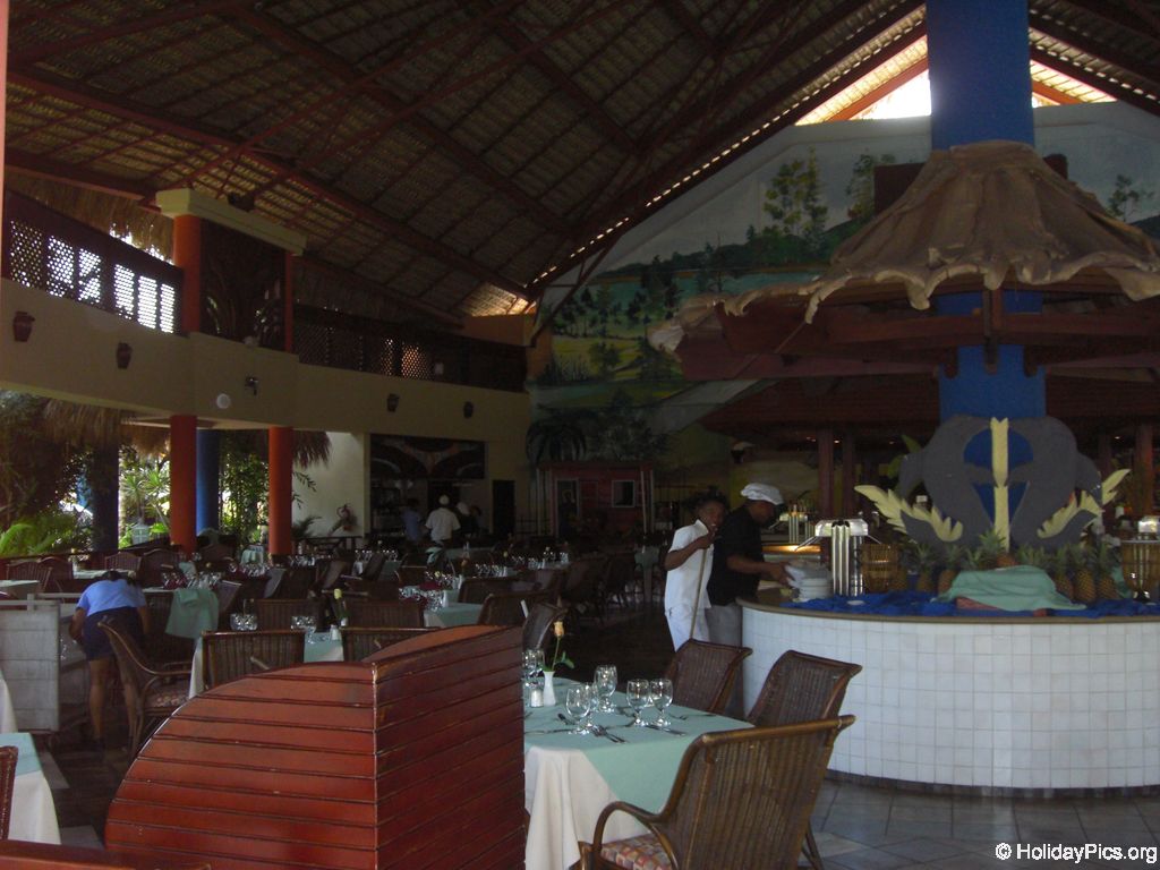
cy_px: 435
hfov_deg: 49.0
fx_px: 1273
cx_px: 580
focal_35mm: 38
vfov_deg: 37.7
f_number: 2.7
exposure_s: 1/60
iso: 200
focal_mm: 6.2
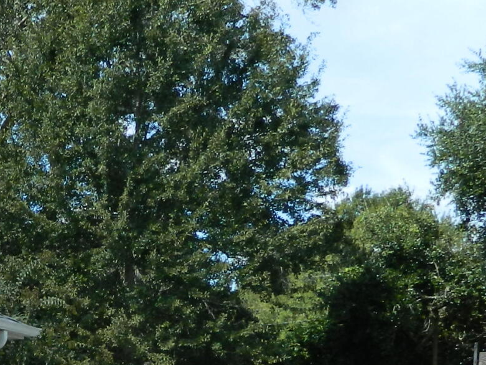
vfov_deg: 14.7
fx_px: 1348
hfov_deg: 19.0
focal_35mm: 96
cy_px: 491
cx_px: -141
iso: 80
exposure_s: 1/640
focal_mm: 4.5
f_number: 3.1
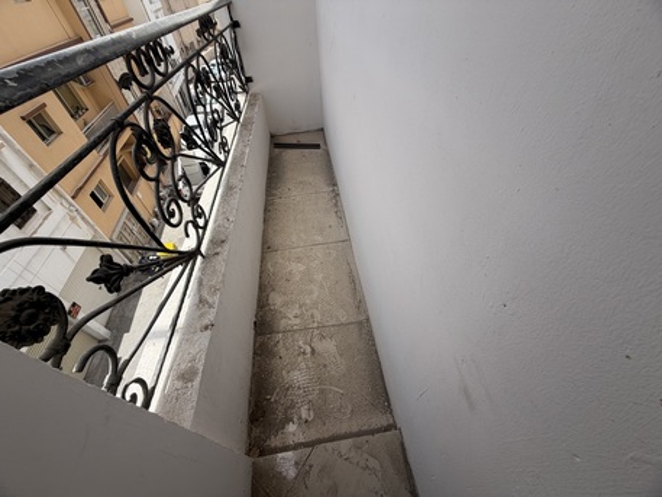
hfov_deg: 102.0
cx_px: 331
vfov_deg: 85.7
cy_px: 248
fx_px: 268
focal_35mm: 14
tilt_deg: -46.2
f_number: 2.2
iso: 32
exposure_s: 1/770
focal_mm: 2.22
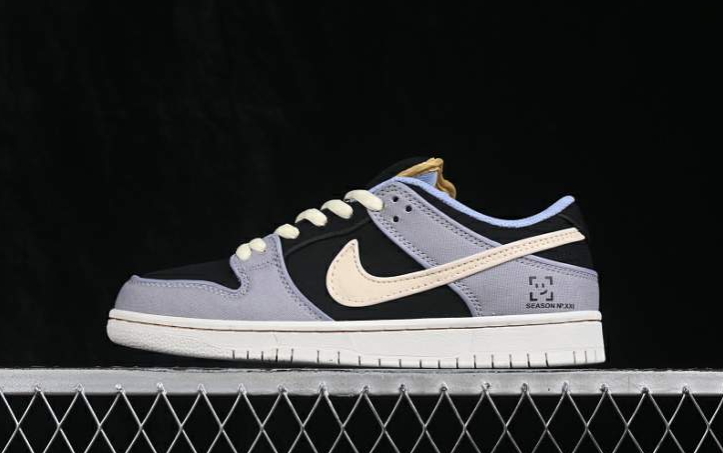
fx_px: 1518
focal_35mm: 77
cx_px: 362
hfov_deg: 26.8
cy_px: 218
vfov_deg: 17.0
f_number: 8
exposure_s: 1/80
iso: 160
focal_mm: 50
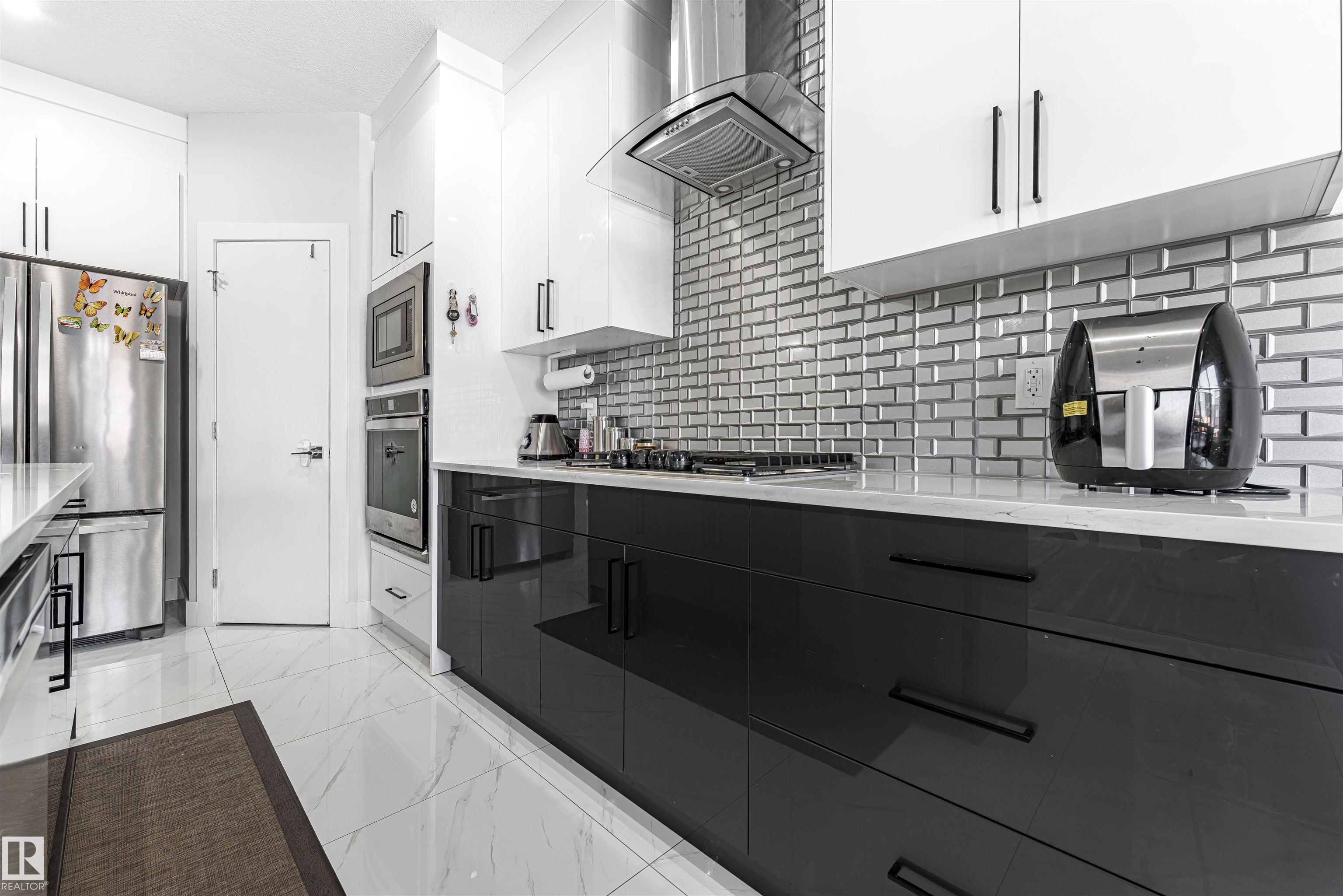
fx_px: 522
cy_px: 448
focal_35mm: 14
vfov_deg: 81.2
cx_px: 672
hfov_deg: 104.3
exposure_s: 1/5
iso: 125
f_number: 8
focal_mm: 14
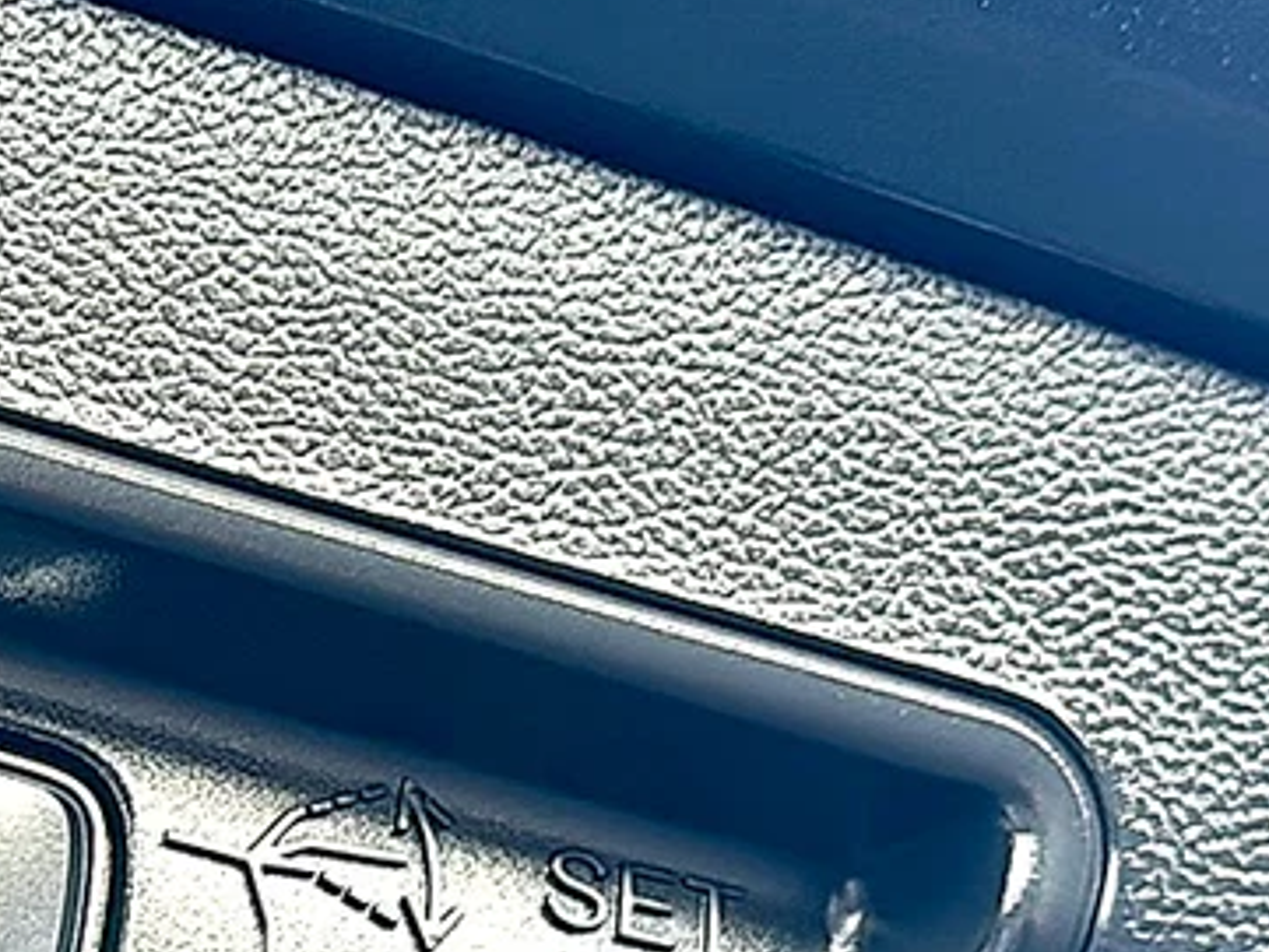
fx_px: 3484
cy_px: 838
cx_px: 53
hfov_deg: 20.1
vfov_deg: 15.4
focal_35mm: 95
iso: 64
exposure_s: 1/132
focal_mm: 6.86
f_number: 1.78
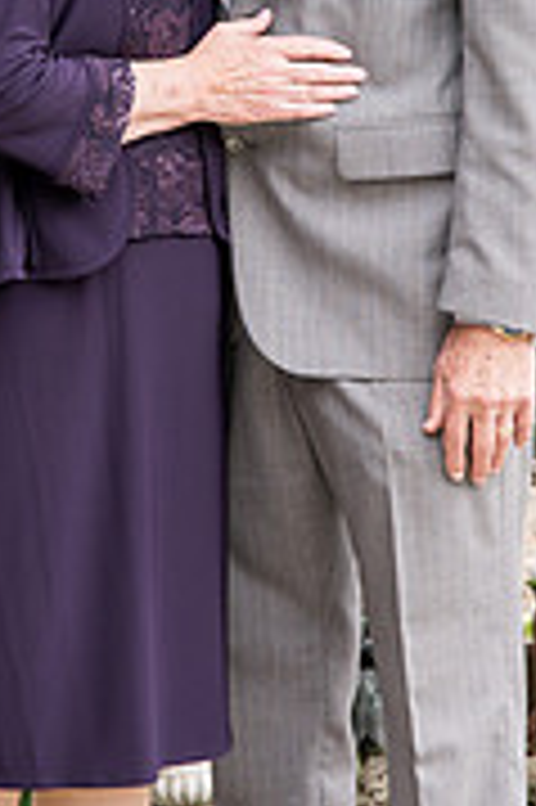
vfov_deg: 11.6
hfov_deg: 7.8
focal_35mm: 176
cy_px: 72
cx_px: 171
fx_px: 3938
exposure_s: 1/500
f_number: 5
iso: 400
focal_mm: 70
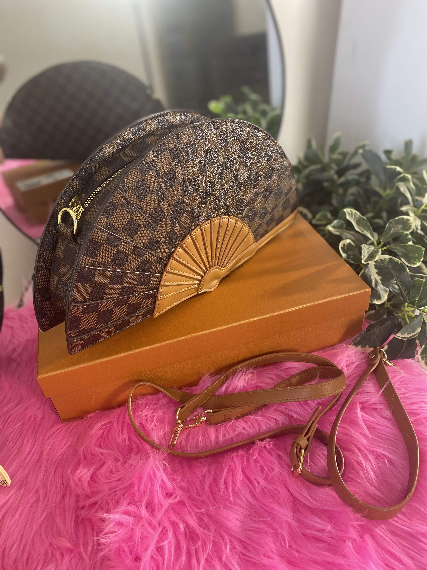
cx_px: 214
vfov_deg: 67.3
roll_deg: +4.9
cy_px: 285
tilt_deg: -37.6
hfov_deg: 53.1
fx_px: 428
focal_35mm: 26
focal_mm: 4.25
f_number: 1.8
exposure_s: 1/100
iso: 100
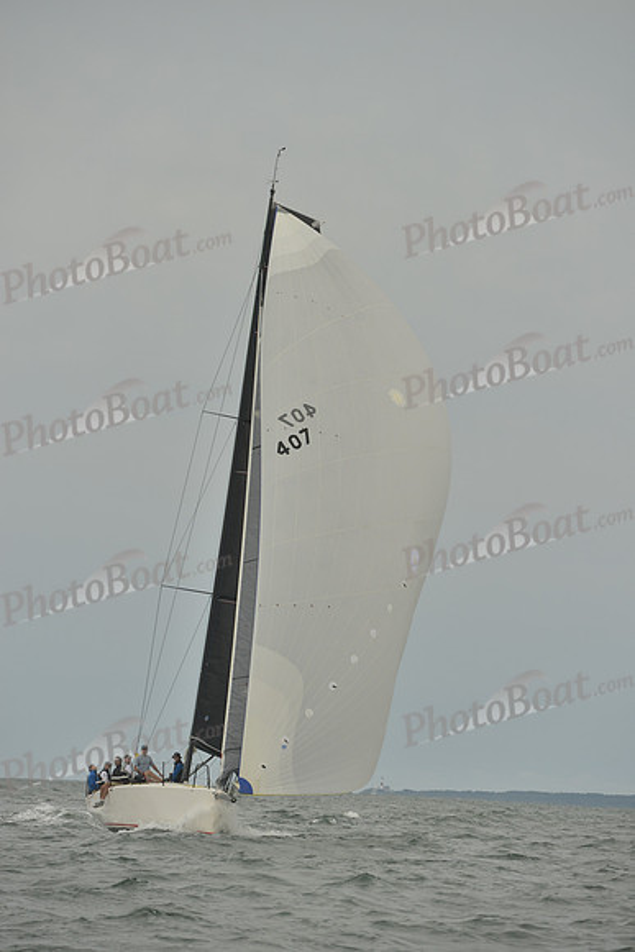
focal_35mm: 165
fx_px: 4363
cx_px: 318
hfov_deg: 8.3
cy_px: 476
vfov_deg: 12.4
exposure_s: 1/1250
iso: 400
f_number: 6.3
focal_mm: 165
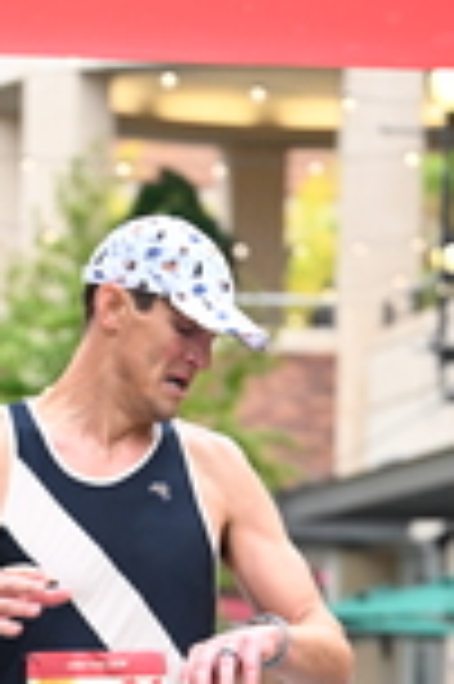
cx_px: 97
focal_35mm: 261
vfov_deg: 7.8
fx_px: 4948
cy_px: 778
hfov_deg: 5.2
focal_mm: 72
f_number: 2.8
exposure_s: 1/800
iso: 1600
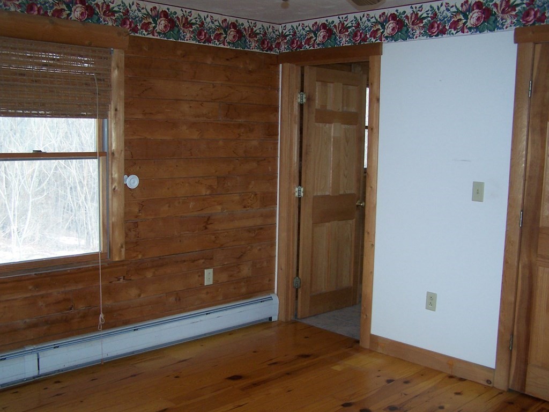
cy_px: 206
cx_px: 274
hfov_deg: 49.0
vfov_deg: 37.7
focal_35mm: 38
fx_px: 603
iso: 140
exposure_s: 1/60
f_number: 2.8
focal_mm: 6.3
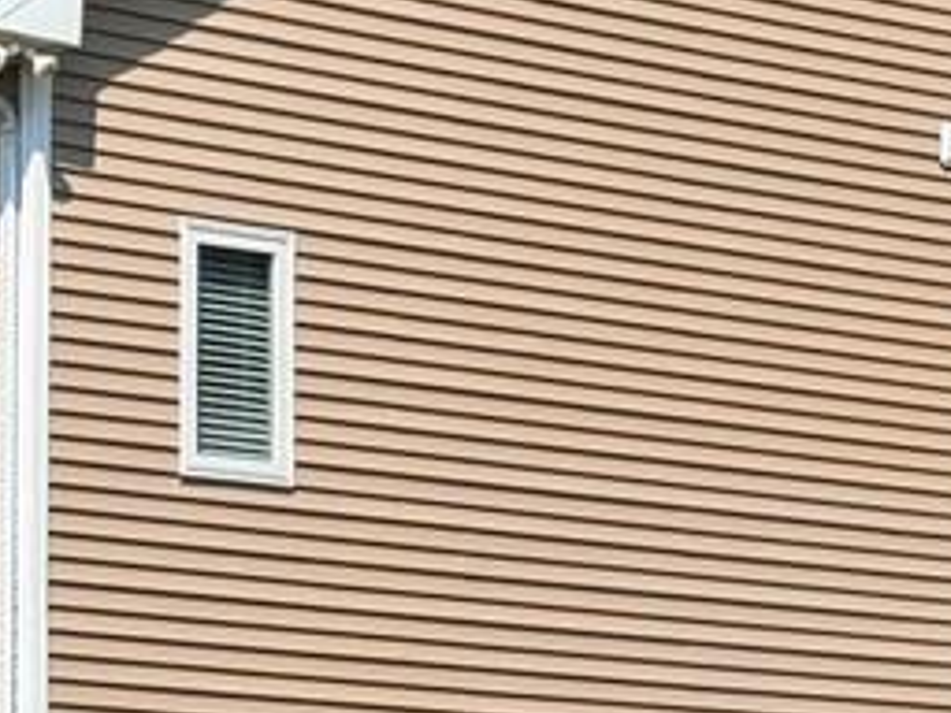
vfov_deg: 7.7
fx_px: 5275
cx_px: -71
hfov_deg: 10.2
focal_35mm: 192
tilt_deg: +5.6
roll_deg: -0.6
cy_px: 583
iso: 64
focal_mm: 6.76
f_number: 1.78
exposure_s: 1/7092
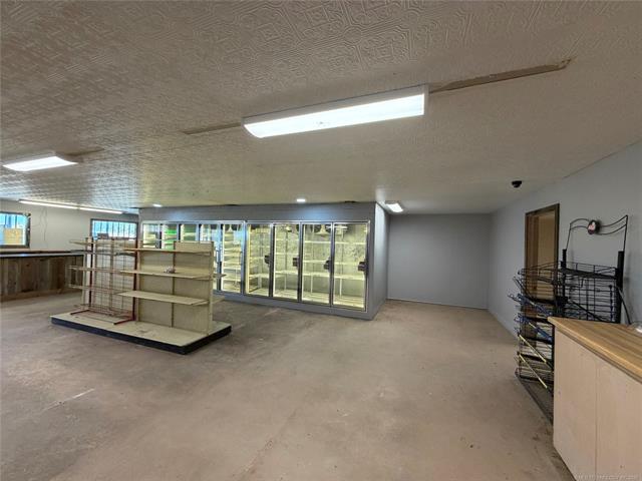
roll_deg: -1.5
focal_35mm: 14
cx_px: 321
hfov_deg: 102.1
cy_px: 240
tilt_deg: -0.4
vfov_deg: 85.7
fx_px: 260
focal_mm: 2.22
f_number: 2.2
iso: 250
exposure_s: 1/120
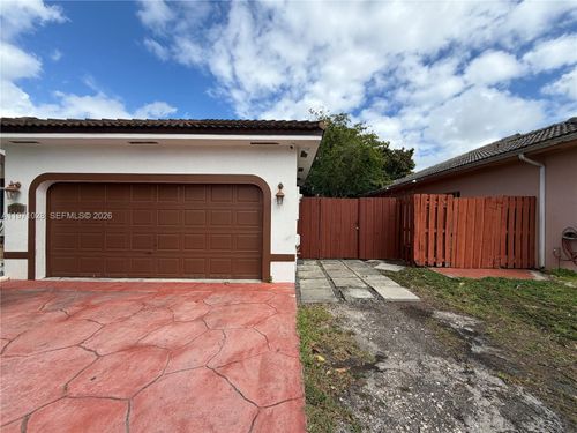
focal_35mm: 14
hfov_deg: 102.1
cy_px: 216
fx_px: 233
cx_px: 288
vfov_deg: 85.7
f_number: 2.2
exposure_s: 1/820
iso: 20
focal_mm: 2.22
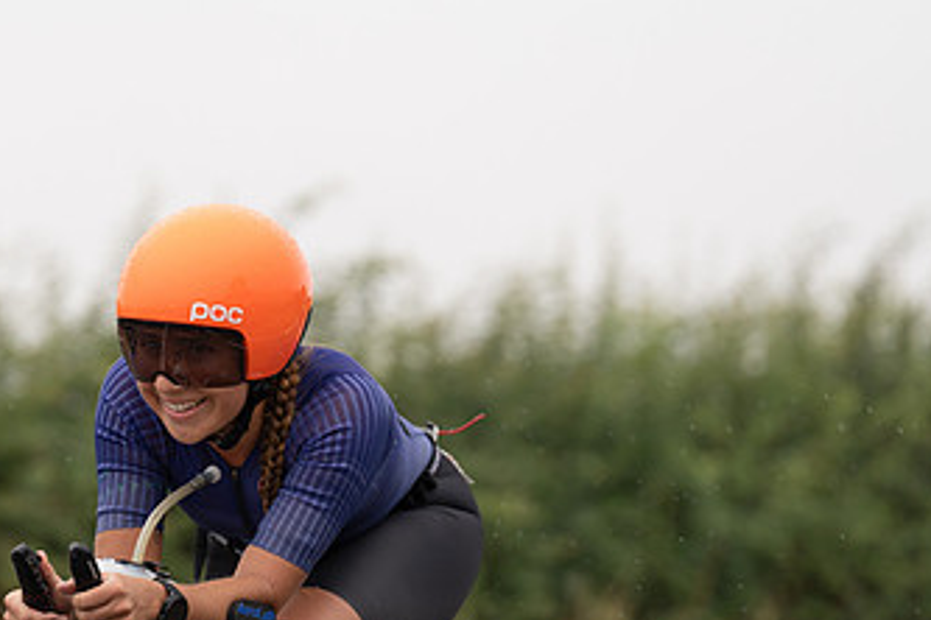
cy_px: 532
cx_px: 148
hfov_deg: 6.3
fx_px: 8456
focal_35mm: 327
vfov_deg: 4.2
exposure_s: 1/1000
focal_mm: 188
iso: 100
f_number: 4
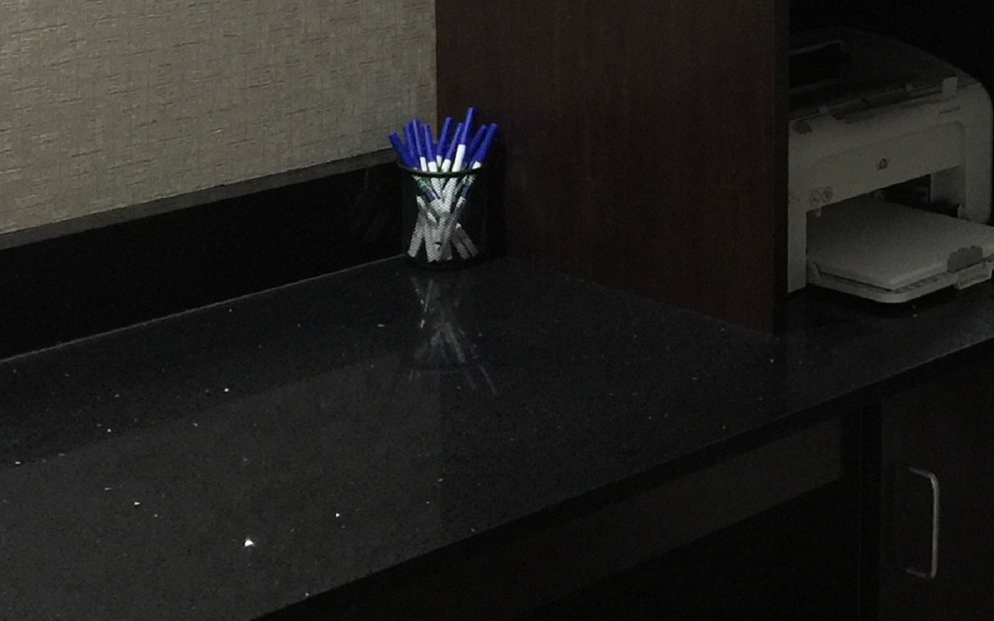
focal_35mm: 89
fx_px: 2411
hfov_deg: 22.6
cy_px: -76
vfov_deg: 14.3
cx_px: 926
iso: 125
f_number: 2.2
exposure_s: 1/10
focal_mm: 4.15
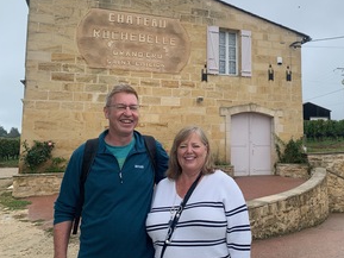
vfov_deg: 39.5
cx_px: 232
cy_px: 106
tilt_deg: +5.9
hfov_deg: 50.3
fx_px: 358
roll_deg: +1.1
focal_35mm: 36
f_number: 1.8
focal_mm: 4.25
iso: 25
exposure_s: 1/716
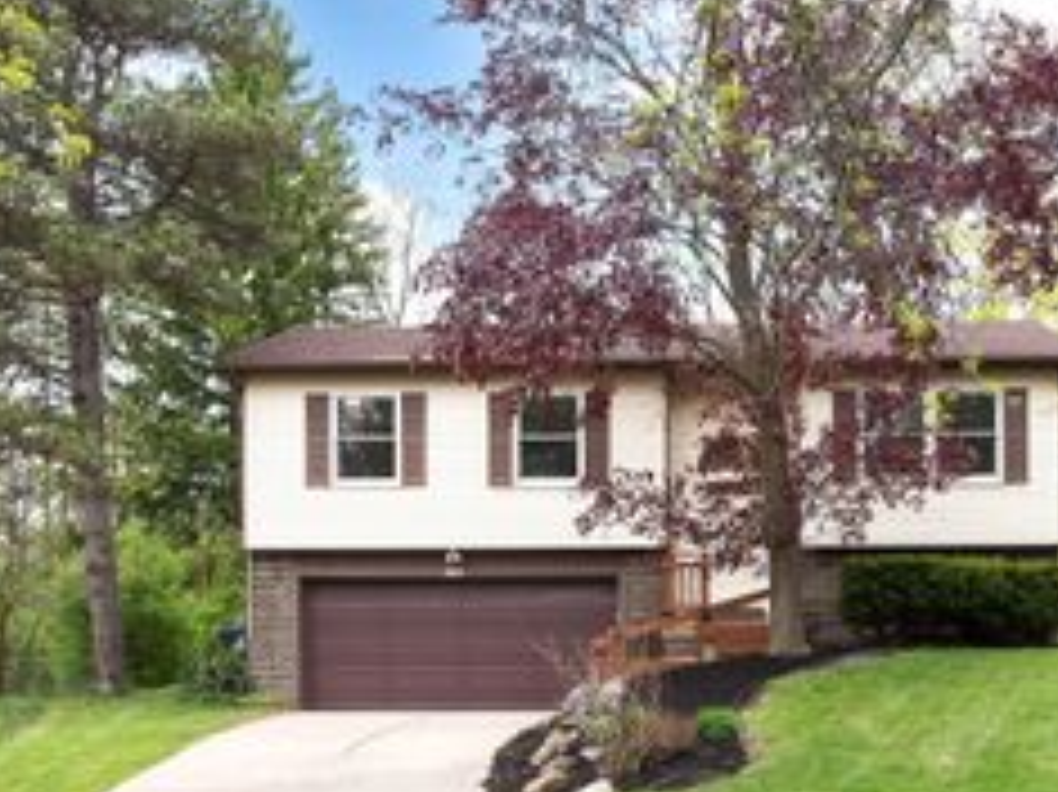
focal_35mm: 43
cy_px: 565
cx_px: 671
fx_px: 1314
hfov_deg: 43.5
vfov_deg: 33.1
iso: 400
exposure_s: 1/200
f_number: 10
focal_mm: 21
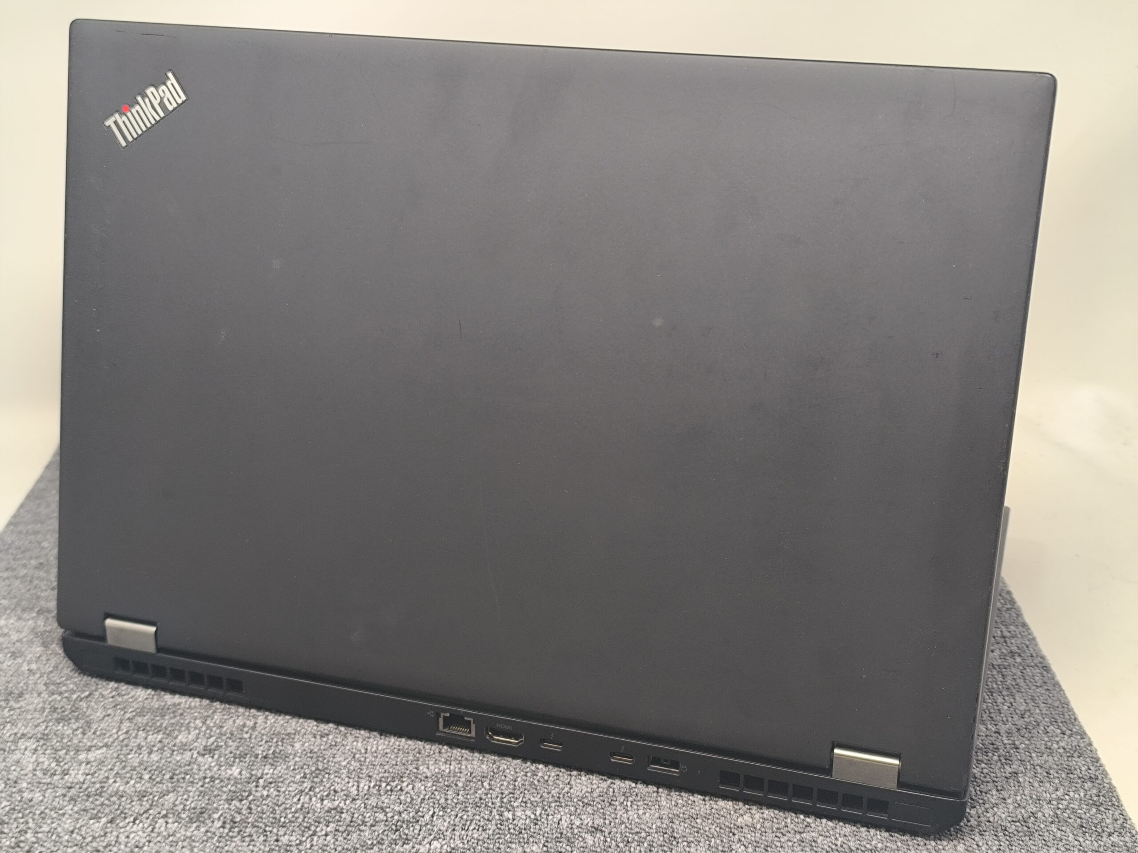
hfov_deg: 41.2
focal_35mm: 46
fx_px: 1512
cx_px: 569
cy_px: 426
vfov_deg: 31.5
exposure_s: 1/100
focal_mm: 6.14
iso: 200
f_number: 1.65
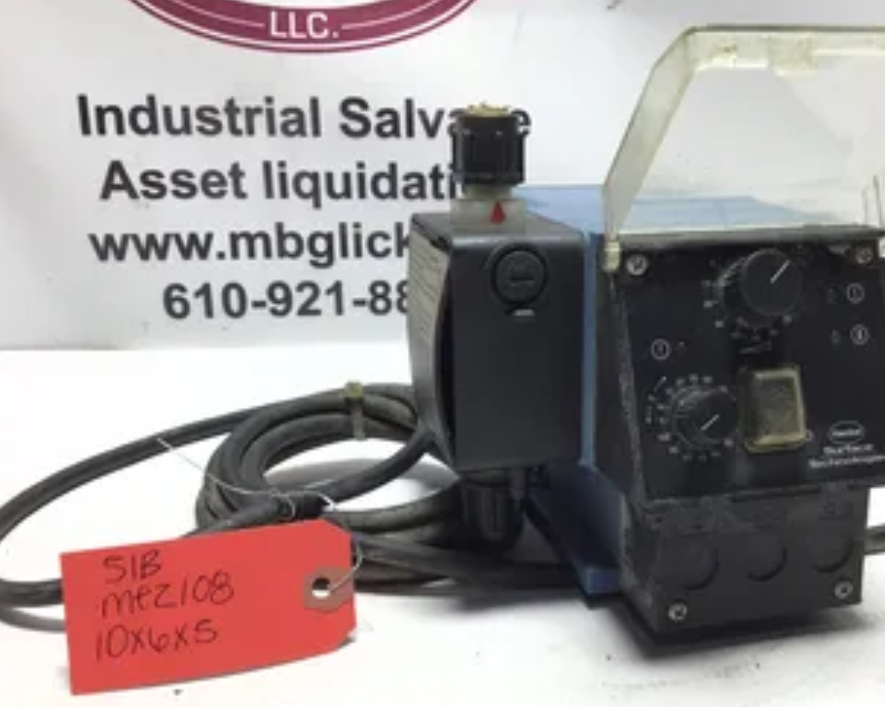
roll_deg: -1.9
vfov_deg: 37.2
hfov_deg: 45.5
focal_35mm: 40
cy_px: 403
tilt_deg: -19.6
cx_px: 549
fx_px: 1047
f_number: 2.4
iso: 40
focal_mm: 3.3
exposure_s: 1/120
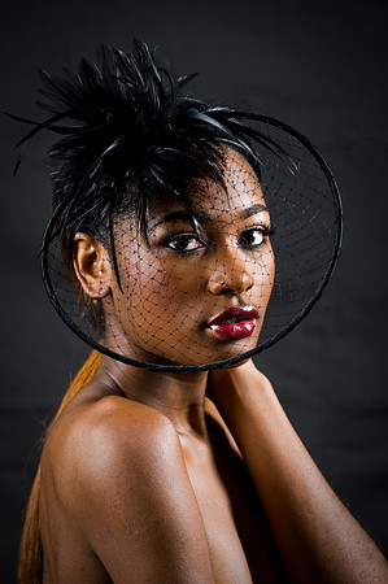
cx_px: 194
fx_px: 3241
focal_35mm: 200
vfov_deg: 10.3
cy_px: 292
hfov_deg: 6.9
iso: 320
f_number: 5.6
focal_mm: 200
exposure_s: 1/125
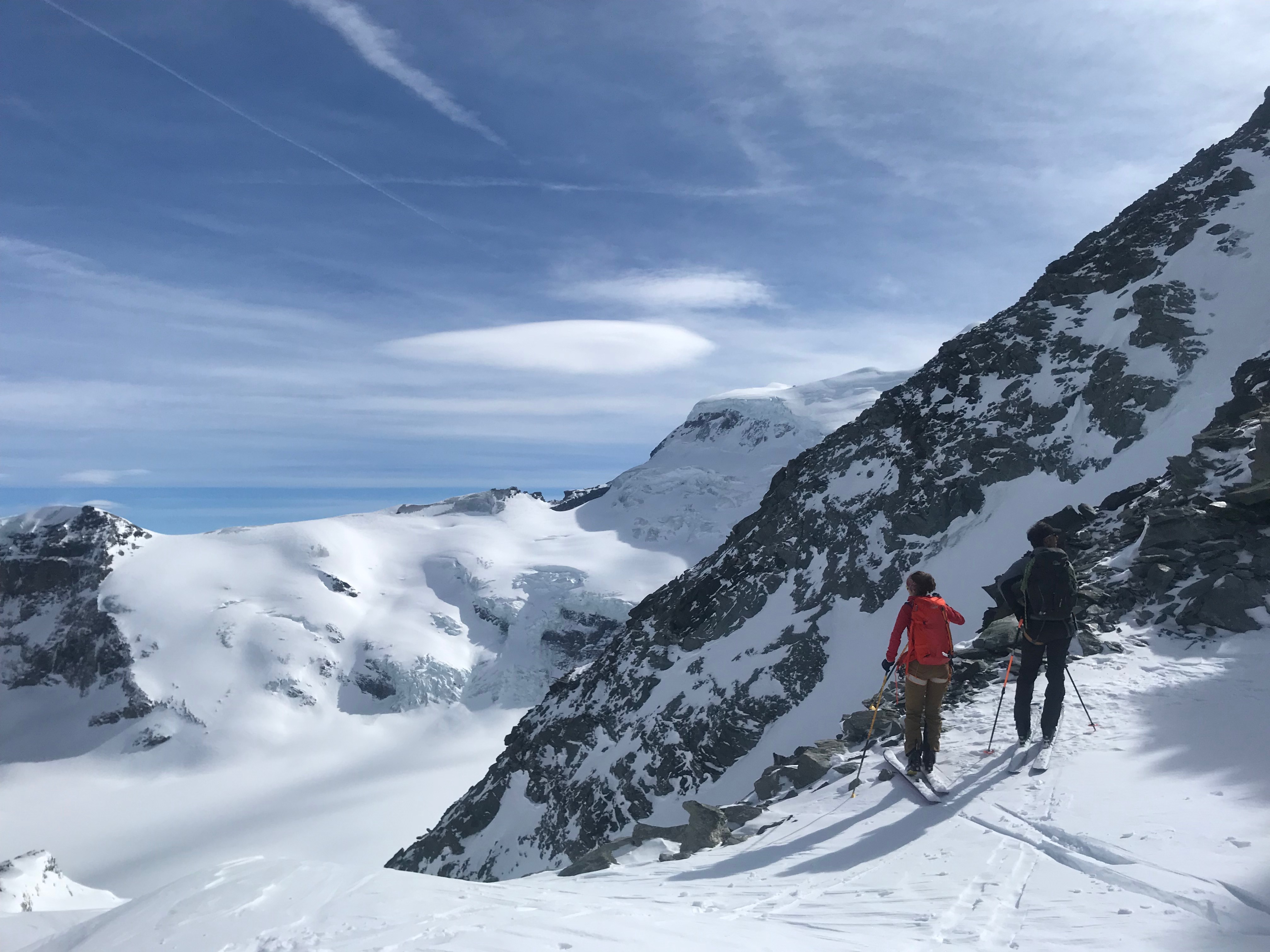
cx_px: 635
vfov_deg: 49.7
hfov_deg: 63.4
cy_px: 476
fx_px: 1027
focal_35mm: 28
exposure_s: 1/8772
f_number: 1.8
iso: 20
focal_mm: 3.99
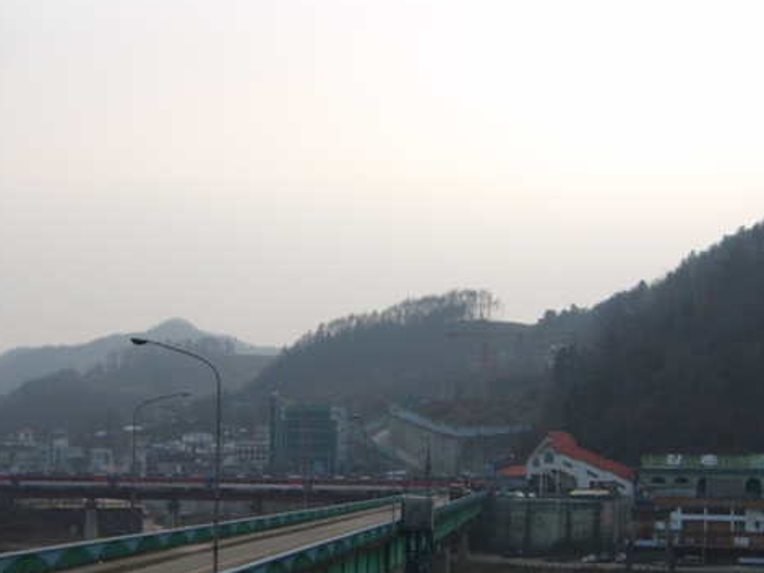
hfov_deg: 34.9
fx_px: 1214
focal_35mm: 55
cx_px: 331
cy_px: 377
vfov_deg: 26.4
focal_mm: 5.8
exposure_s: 1/1000
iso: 50
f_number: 2.8
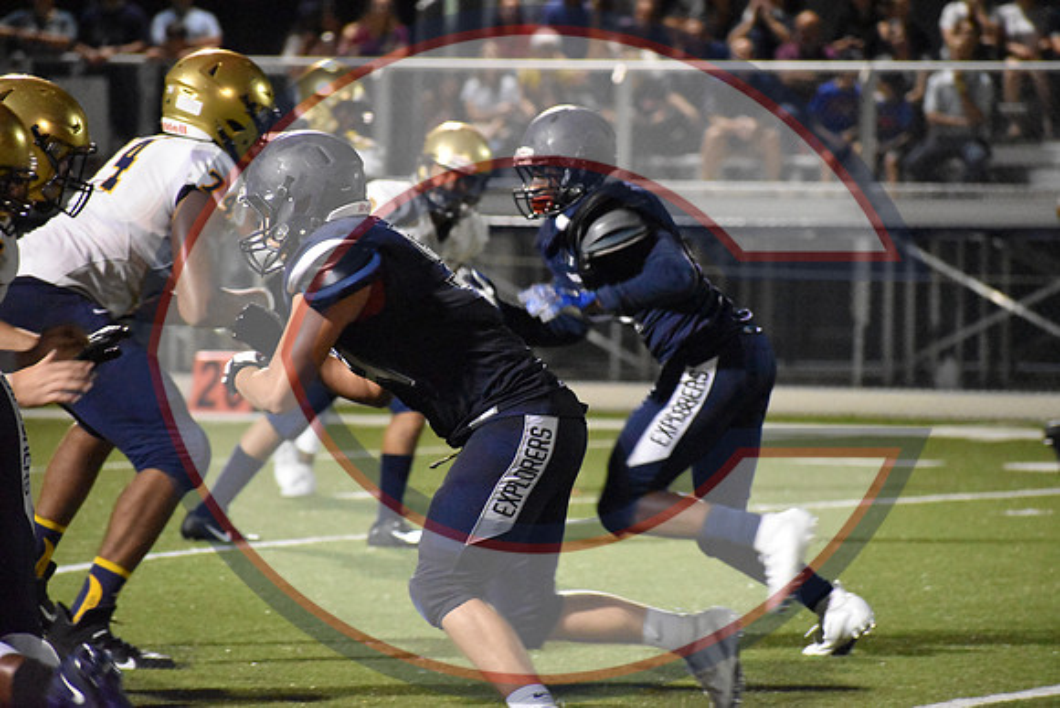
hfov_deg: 6.5
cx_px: 530
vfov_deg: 4.4
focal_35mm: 315
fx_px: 9277
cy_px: 354
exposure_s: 1/250
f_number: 5.6
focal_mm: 210
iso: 12800
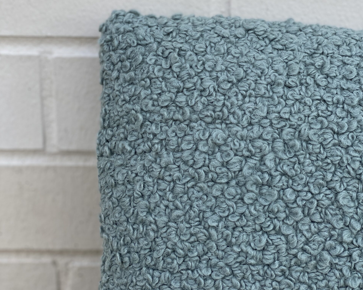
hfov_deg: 27.9
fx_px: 731
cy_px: 54
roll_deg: -1.9
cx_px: 181
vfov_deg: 22.2
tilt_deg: -19.0
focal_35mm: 68
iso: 25
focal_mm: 6
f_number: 2
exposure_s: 1/122
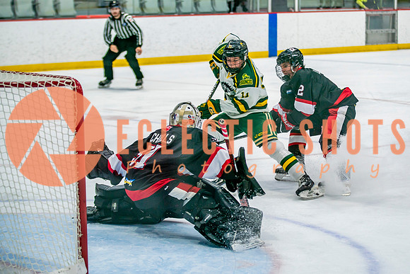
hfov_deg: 18.2
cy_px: 99
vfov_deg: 12.2
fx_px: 1279
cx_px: 253
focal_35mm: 112
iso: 500
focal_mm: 88
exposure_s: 1/640
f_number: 2.8
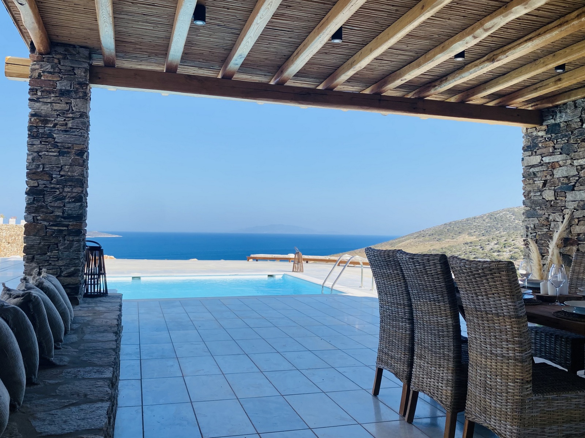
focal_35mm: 26
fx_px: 439
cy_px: 219
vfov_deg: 53.1
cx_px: 292
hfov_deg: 67.3
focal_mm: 4.25
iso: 32
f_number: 1.8
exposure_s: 1/2268
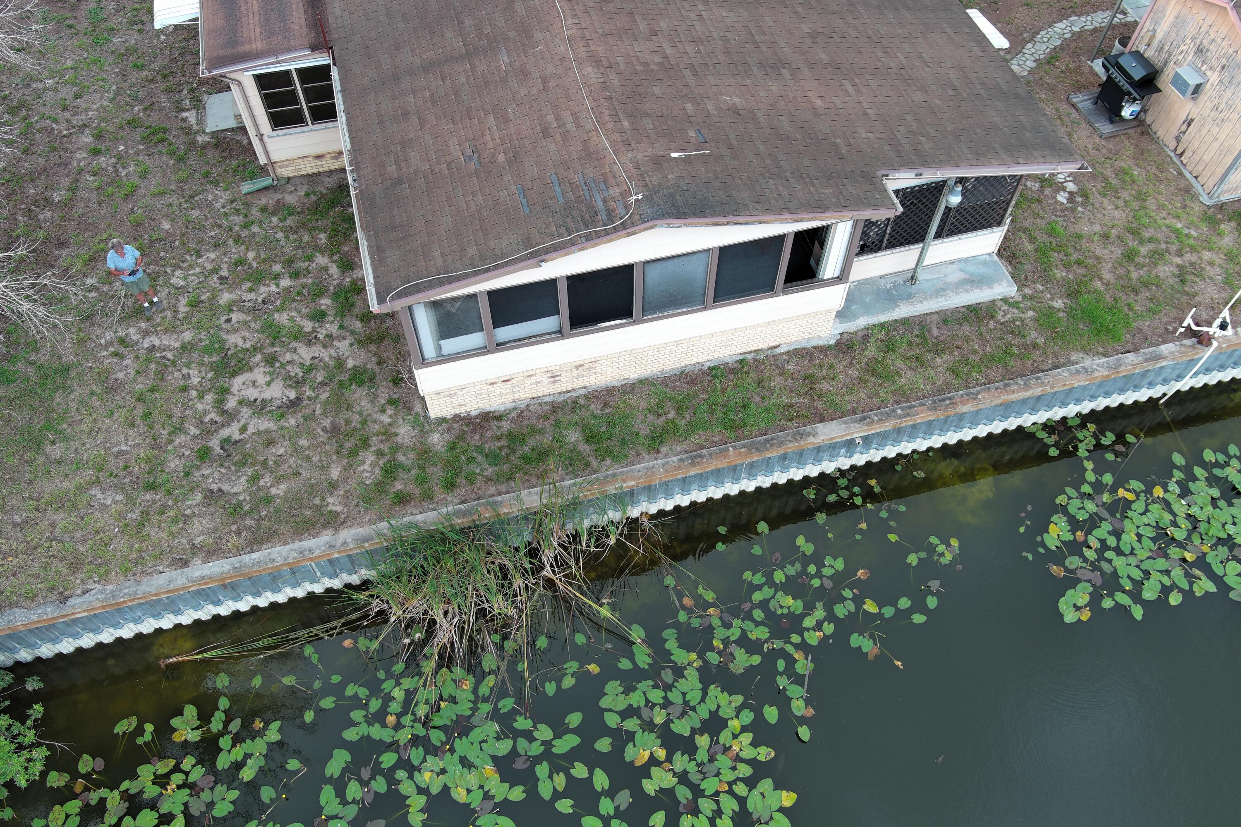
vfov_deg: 45.0
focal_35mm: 29
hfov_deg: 63.7
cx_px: 620
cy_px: 414
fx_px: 1000
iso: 100
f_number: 2.8
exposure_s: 1/101
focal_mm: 10.57
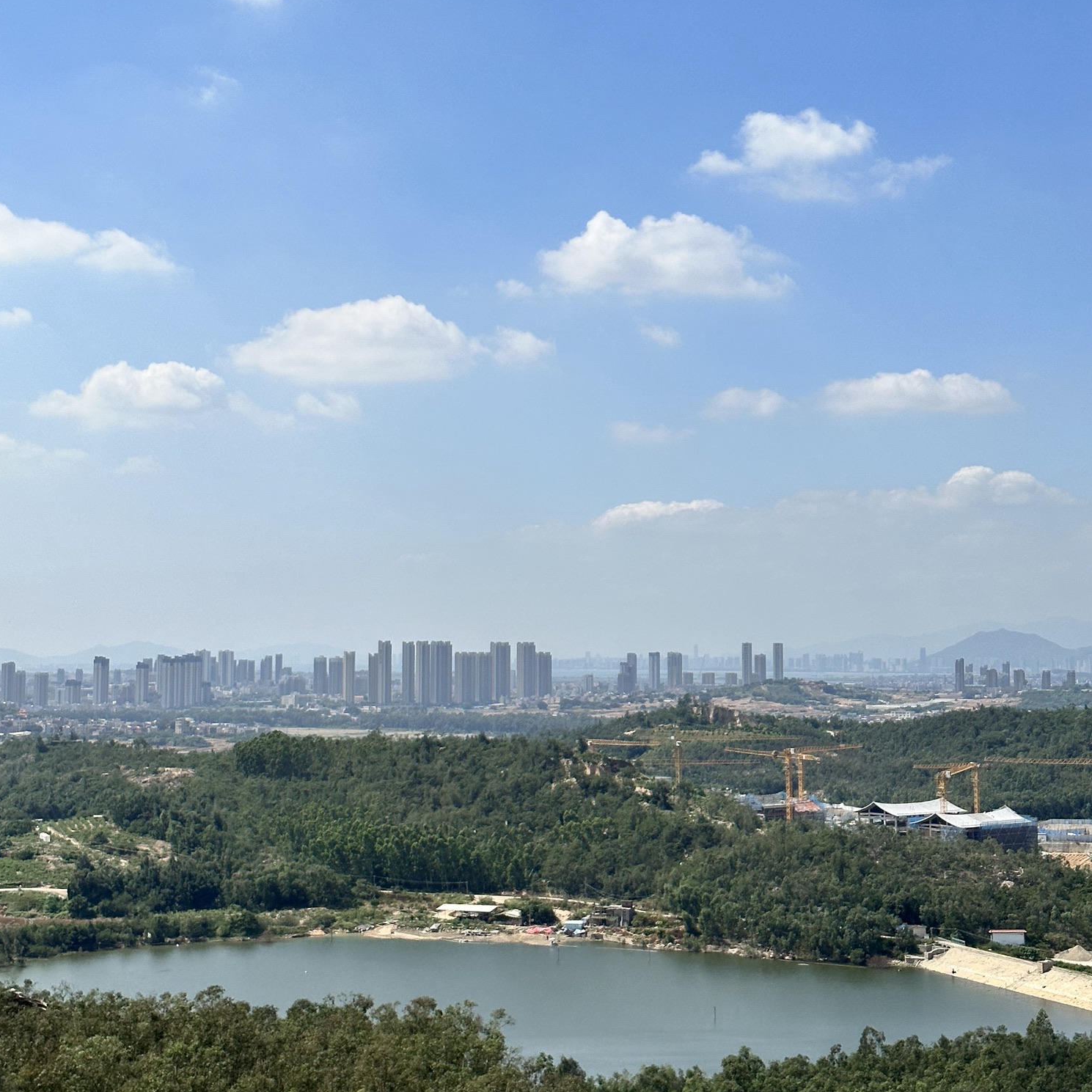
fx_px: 2034
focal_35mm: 57
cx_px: 546
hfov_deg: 30.0
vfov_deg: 30.0
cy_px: 490
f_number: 1.78
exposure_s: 1/8929
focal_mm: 6.86
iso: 64
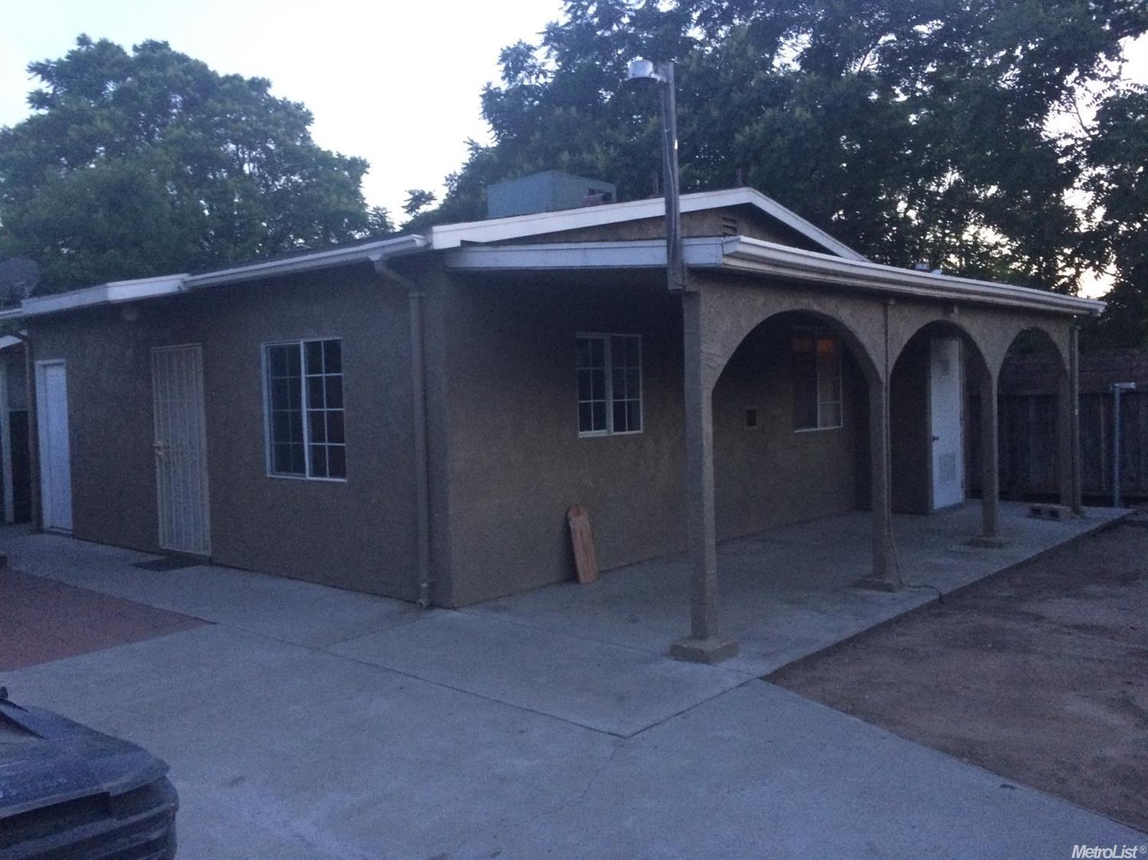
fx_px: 961
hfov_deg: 61.7
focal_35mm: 29
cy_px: 430
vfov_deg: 48.2
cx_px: 574
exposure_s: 1/30
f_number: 2.2
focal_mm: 4.15
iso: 250
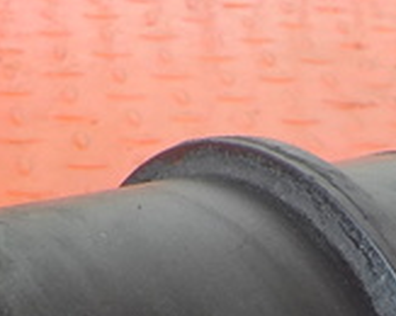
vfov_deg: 12.5
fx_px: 1346
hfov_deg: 16.7
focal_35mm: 115
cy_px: 520
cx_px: 224
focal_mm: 4.1
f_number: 3.3
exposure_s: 1/50
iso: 125
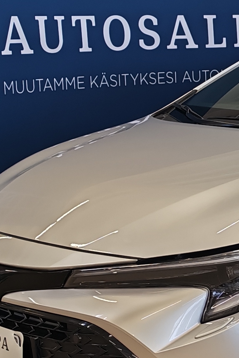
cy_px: 220
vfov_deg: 18.4
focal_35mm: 111
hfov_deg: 11.8
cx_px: 354
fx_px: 1105
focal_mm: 6.12
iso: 80
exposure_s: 1/100
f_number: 1.9
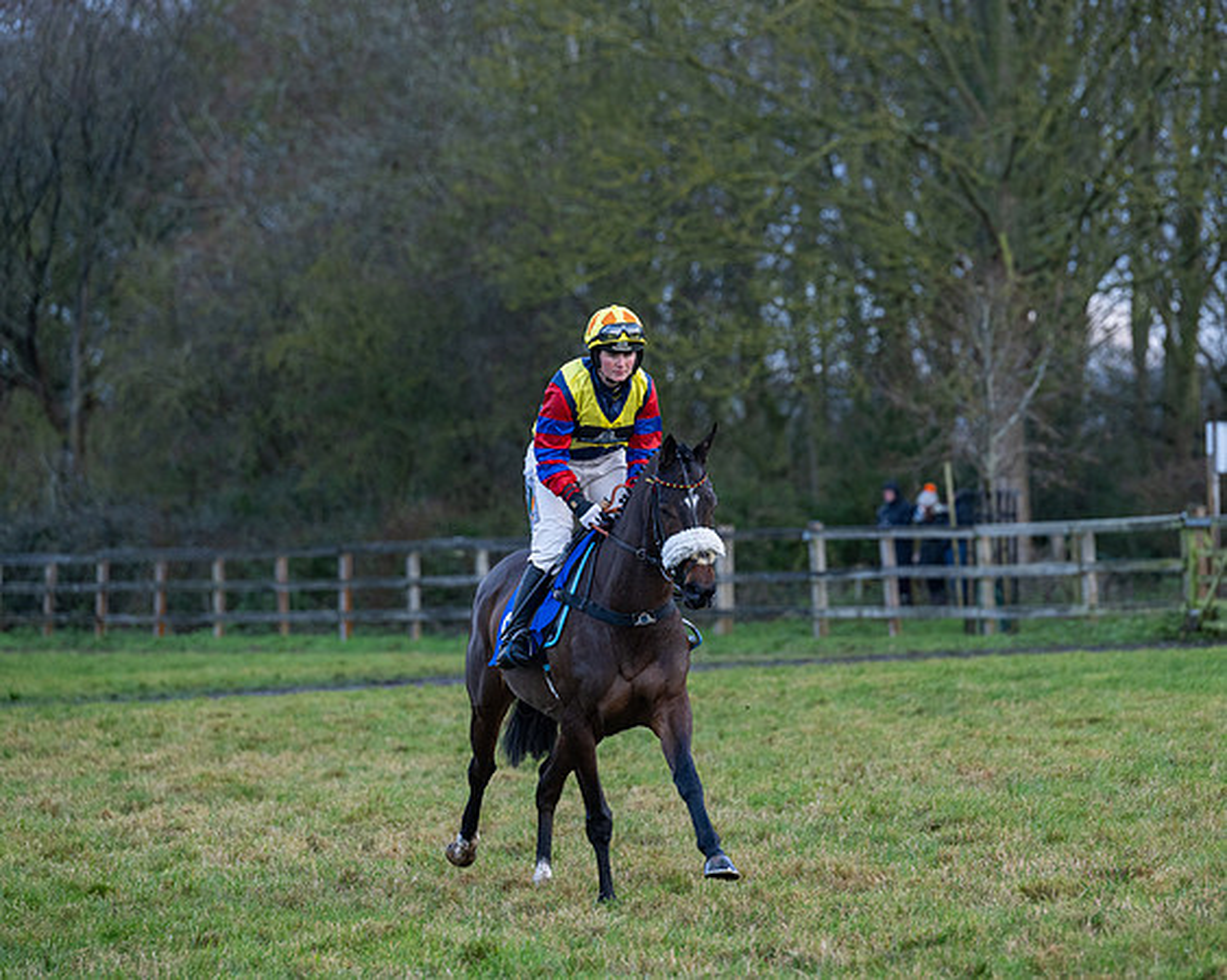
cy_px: 490
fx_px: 6746
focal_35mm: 186
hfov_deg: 10.4
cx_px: 635
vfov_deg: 8.3
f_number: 4
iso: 800
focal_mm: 165
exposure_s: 1/500
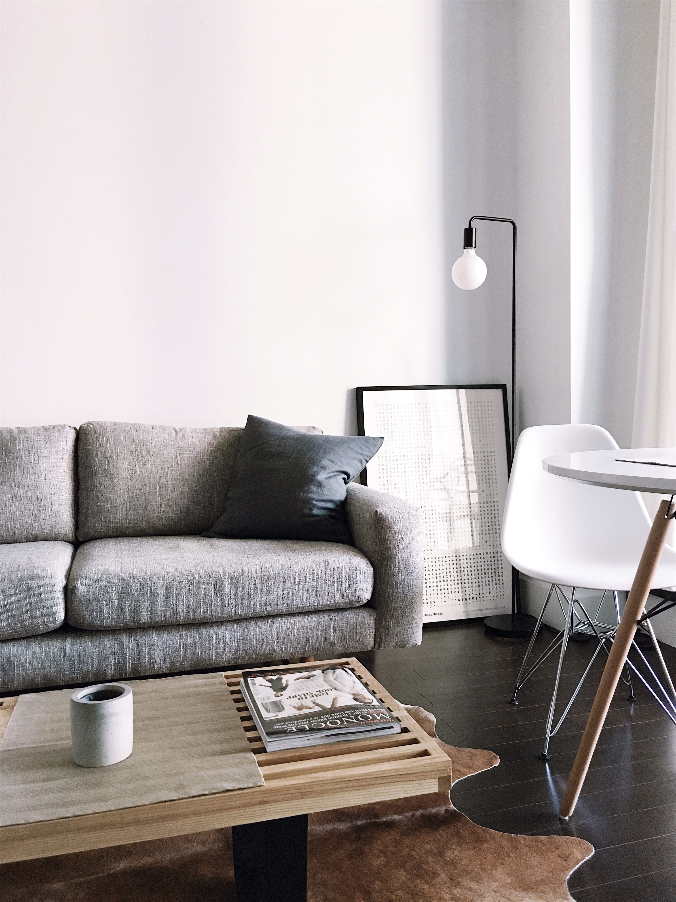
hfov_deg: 48.2
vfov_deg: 61.7
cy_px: 451
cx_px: 338
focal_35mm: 29
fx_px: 755
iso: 160
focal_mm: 4.15
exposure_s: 1/30
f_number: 2.2
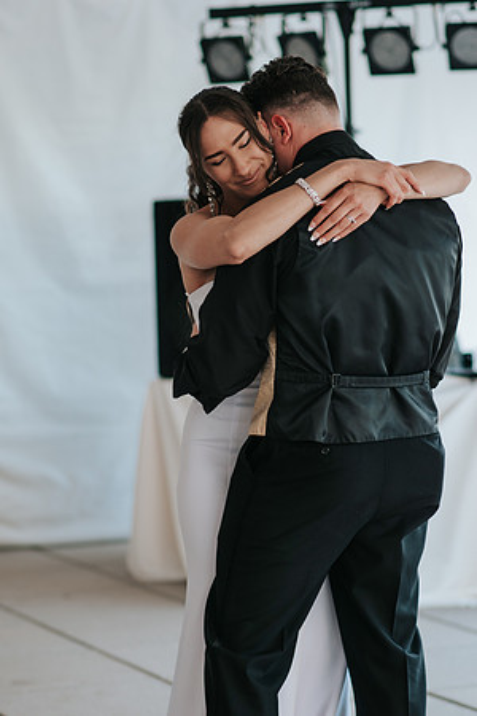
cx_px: 238
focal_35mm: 128
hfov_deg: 10.8
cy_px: 358
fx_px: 2534
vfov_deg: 16.1
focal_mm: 85
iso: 100
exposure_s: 1/200
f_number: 2.5
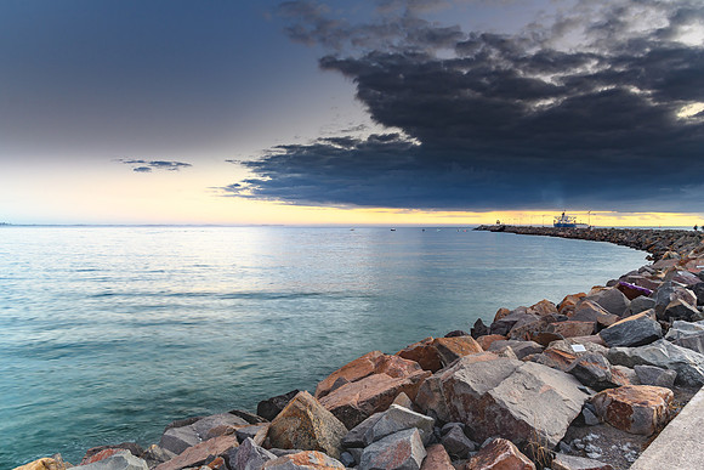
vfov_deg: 52.9
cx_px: 352
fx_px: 472
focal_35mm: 24
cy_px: 235
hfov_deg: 73.5
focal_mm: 16
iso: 125
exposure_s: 1.3
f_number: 7.1
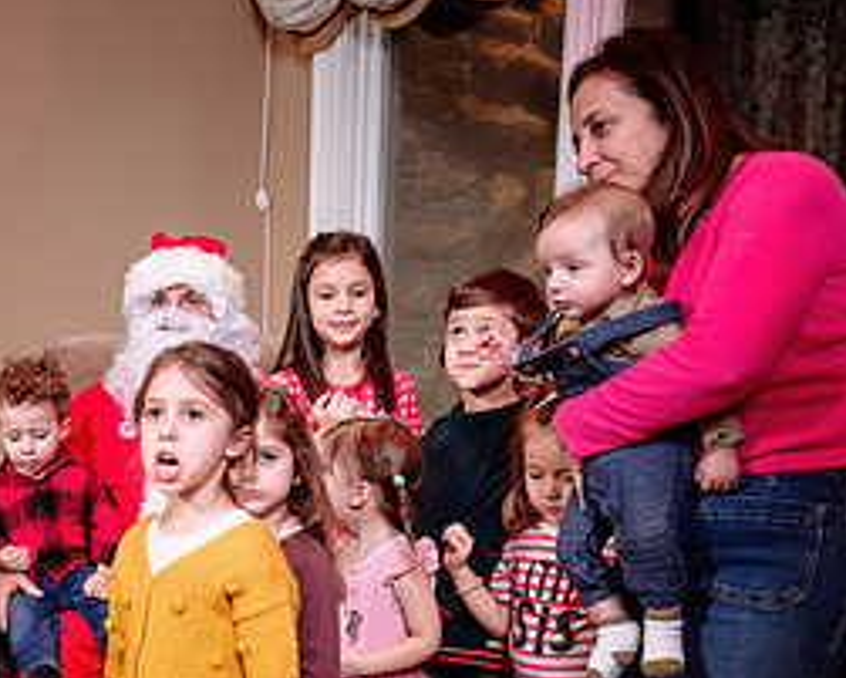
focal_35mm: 52
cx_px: 104
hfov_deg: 34.2
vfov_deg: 27.8
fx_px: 1302
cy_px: 643
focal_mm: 24
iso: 200
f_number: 5
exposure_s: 1/60
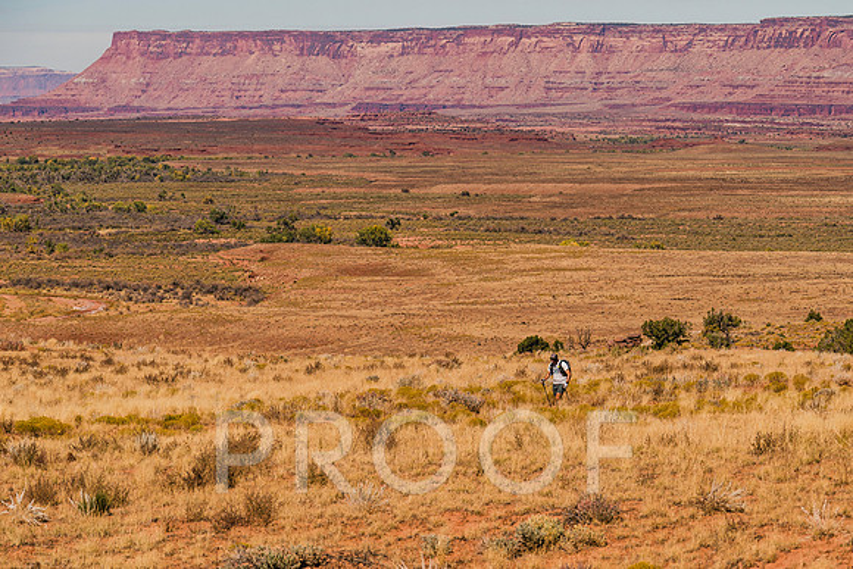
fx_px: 3709
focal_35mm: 157
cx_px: 500
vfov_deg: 8.8
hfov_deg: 13.1
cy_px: 316
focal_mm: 133
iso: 160
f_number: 5.6
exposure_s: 1/2000
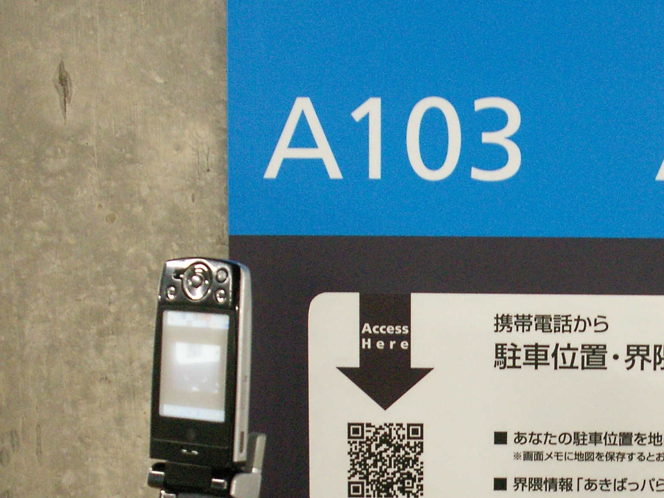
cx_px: 565
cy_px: 404
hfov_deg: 24.5
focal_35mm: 78
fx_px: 1496
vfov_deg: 18.7
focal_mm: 7.7
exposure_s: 1/8
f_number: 3.5
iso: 160
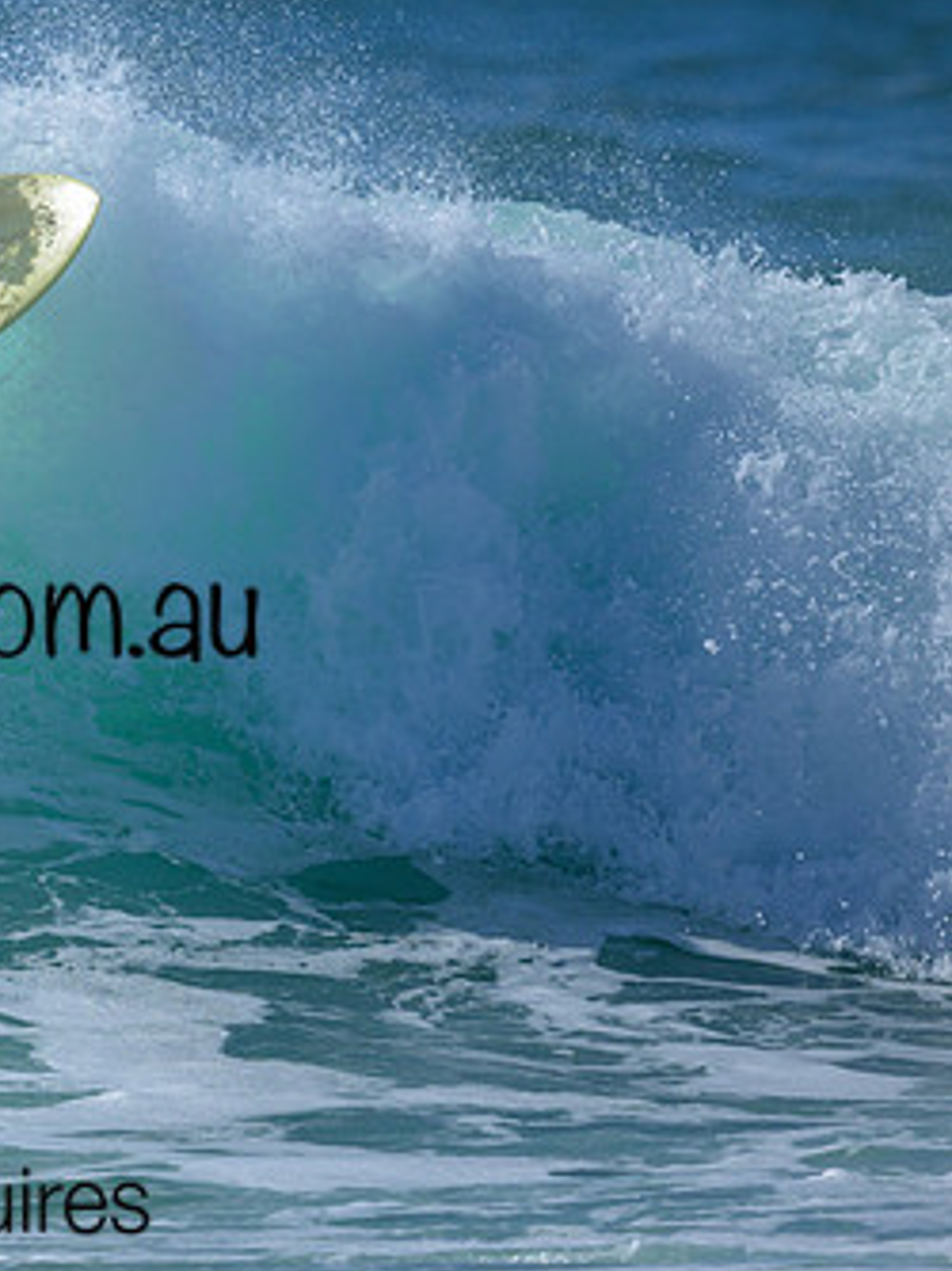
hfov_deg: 0.8
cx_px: -542
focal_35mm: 1837
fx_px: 67447
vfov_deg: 1.1
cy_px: 476
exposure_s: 1/2000
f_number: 6.3
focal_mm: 800
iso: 160
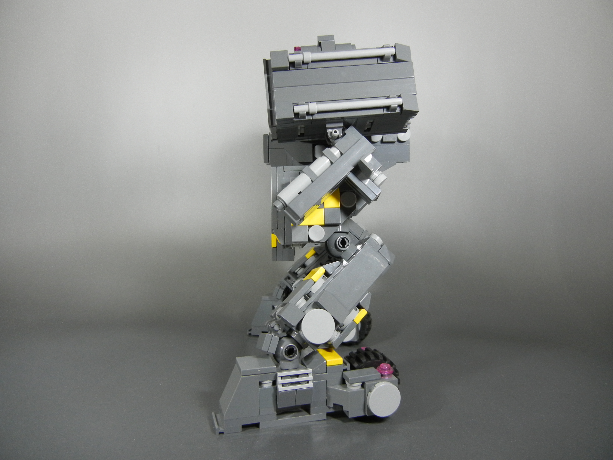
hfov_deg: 60.0
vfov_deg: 46.8
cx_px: 306
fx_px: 531
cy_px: 230
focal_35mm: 30
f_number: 3.5
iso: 400
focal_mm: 5.4
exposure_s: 1/54.4
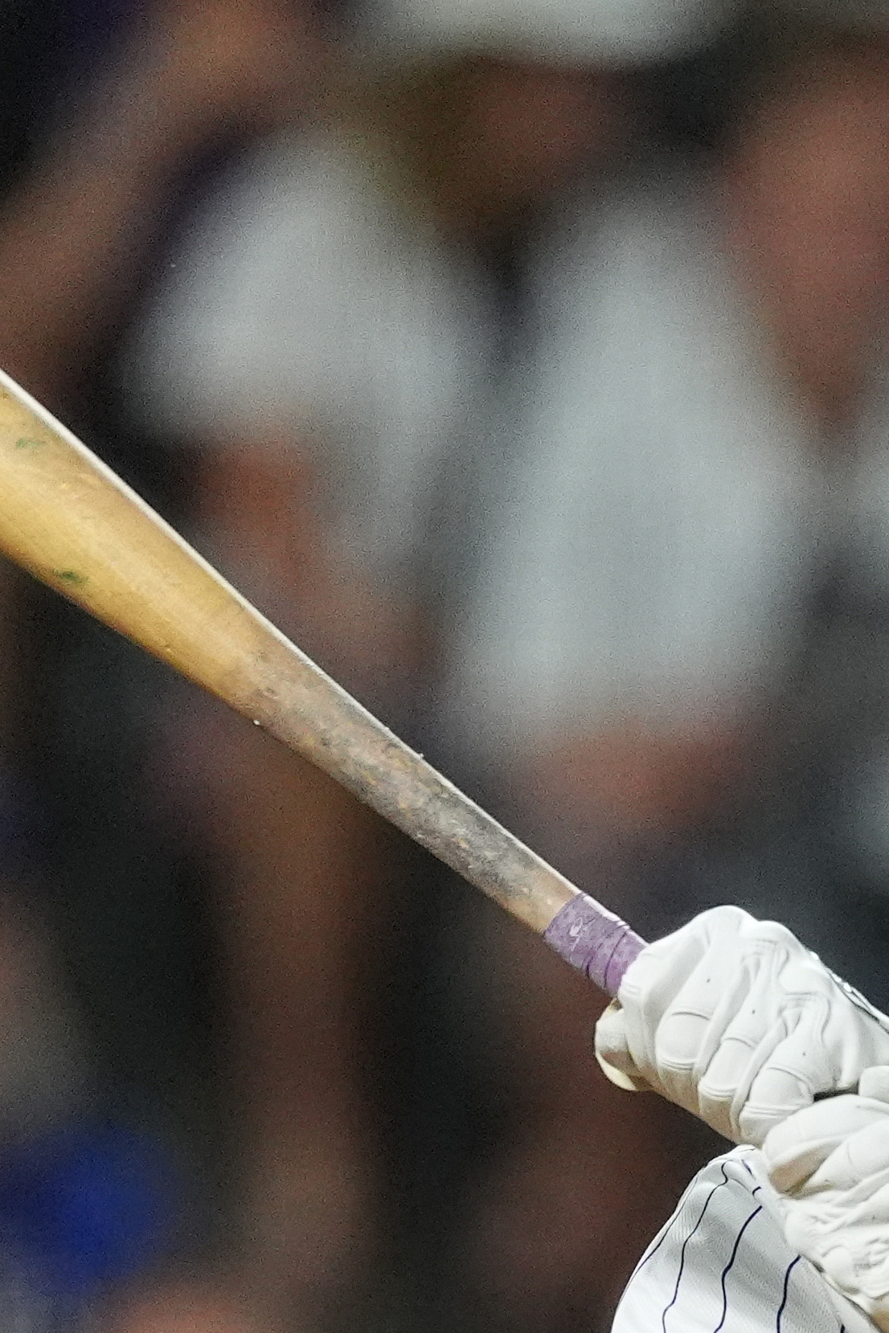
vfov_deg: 1.0
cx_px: 1332
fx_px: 80374
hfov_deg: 0.6
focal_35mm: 2170
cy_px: 1595
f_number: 4
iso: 5000
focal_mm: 600
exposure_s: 1/1600
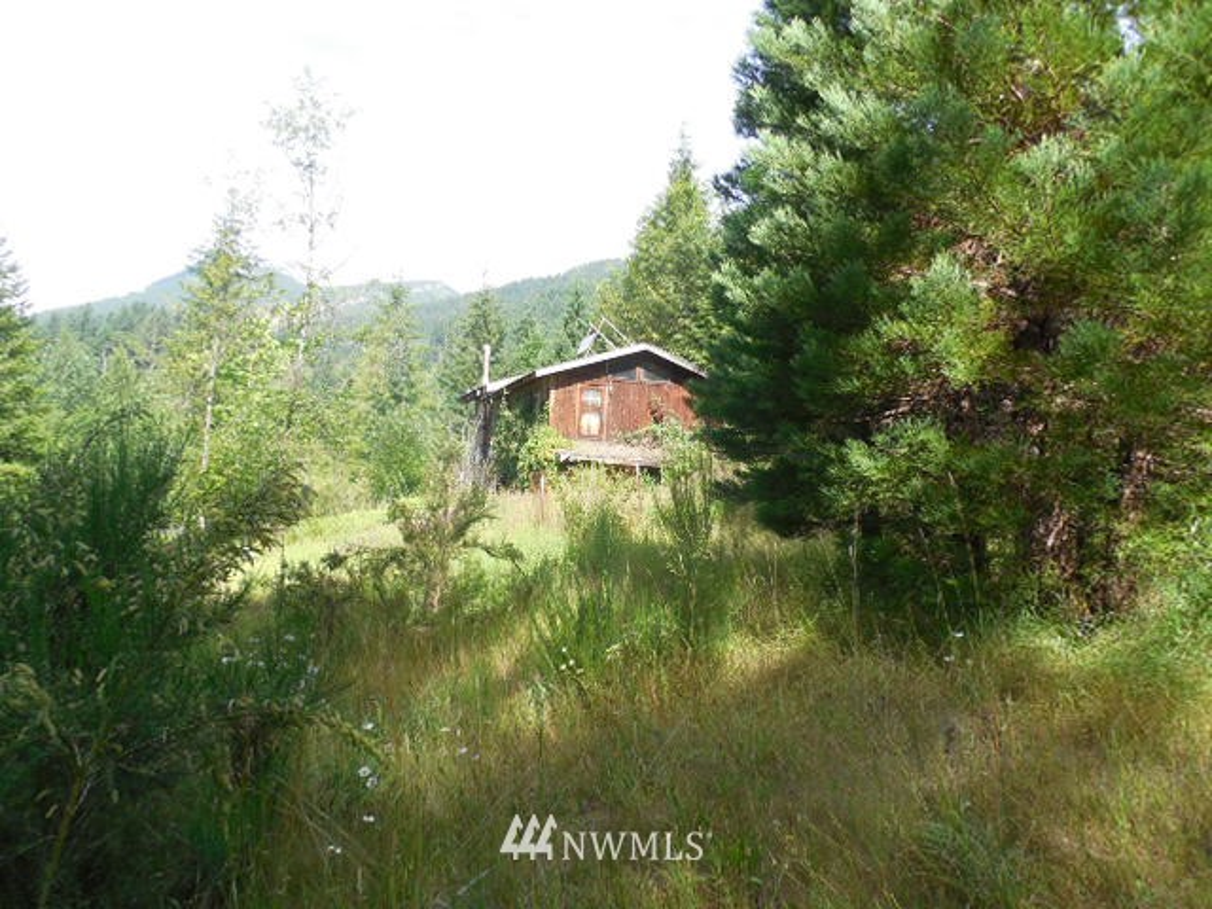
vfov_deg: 54.9
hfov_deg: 69.4
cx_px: 606
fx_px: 875
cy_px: 454
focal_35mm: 25
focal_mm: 4.5
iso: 125
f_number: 3.3
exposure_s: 1/250
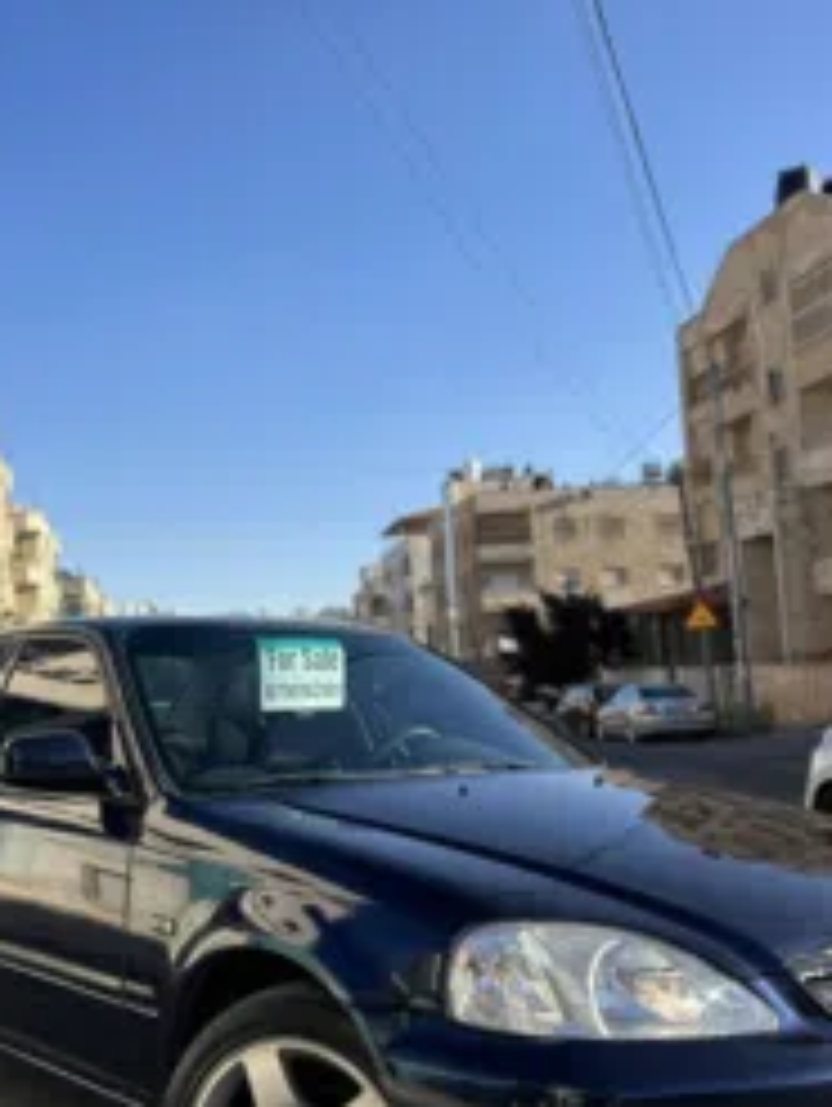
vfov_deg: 47.8
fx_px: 1248
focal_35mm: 39
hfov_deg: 36.7
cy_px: 540
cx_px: 328
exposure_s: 1/2732
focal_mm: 6.86
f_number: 1.78
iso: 80
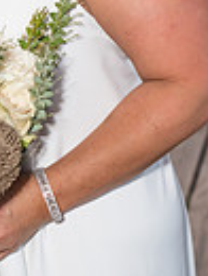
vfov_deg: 10.1
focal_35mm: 193
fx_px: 1541
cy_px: 0
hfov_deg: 7.6
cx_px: -62
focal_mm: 58
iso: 1600
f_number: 4.5
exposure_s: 1/125
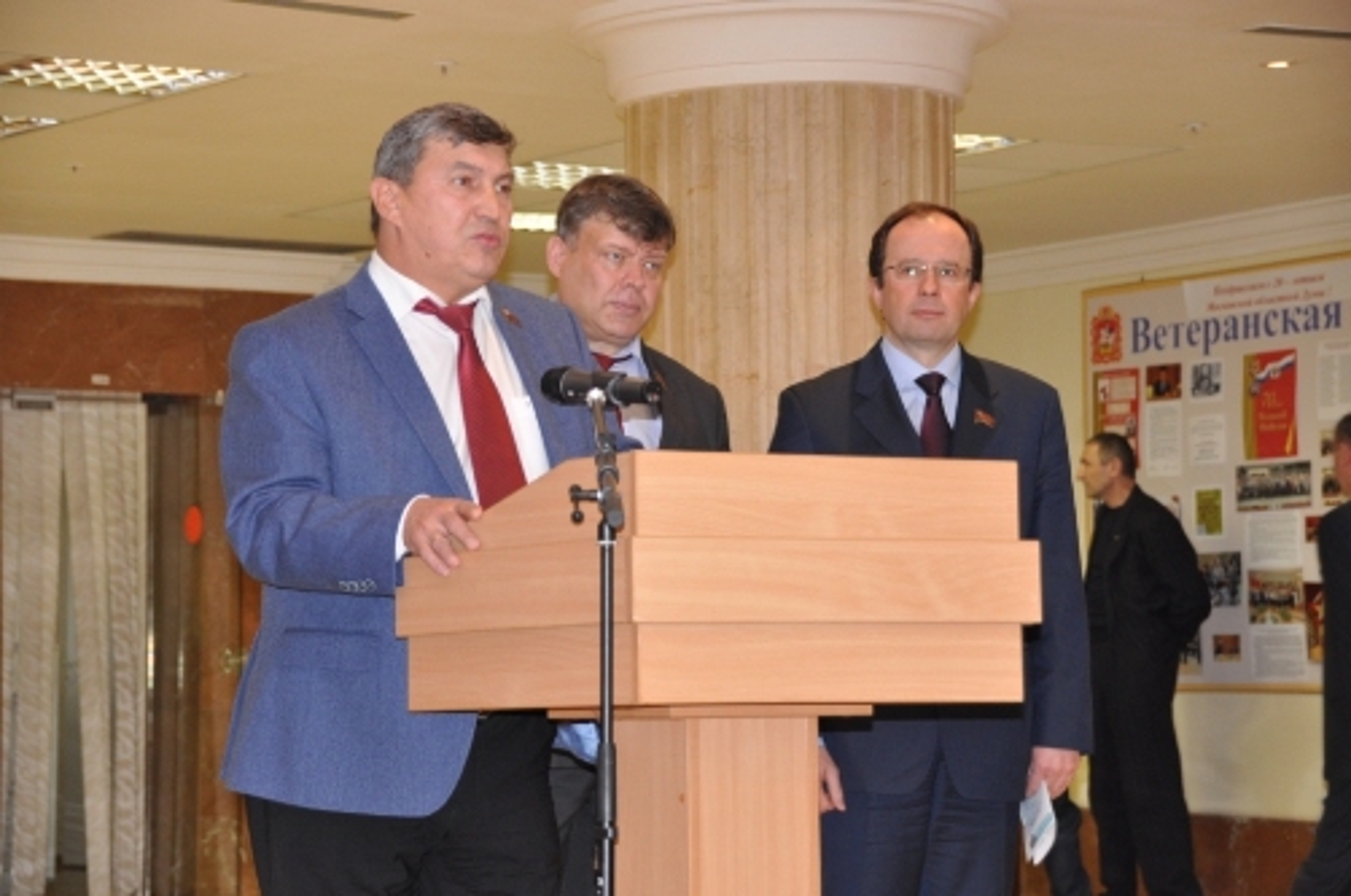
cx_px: 676
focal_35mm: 112
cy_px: 448
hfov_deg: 18.2
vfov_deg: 12.1
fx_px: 4215
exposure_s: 1/60
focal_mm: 75
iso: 800
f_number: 5
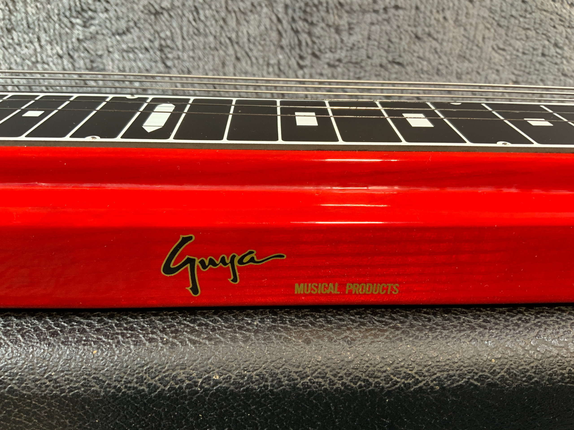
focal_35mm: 29
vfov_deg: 48.2
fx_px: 481
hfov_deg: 61.7
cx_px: 287
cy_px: 215
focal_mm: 3
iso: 160
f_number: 1.8
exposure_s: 1/52
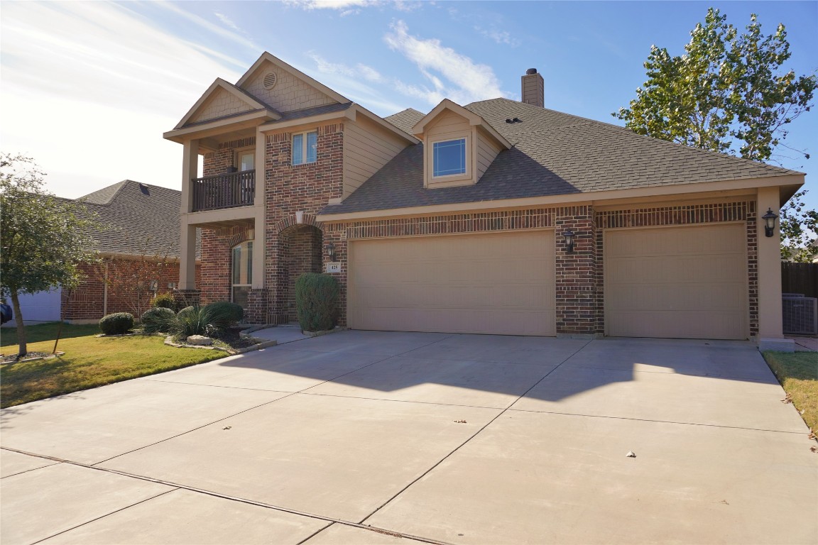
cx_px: 409
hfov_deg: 73.7
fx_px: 545
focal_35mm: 24
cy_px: 272
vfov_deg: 53.1
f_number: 4.5
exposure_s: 1/800
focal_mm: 16
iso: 100
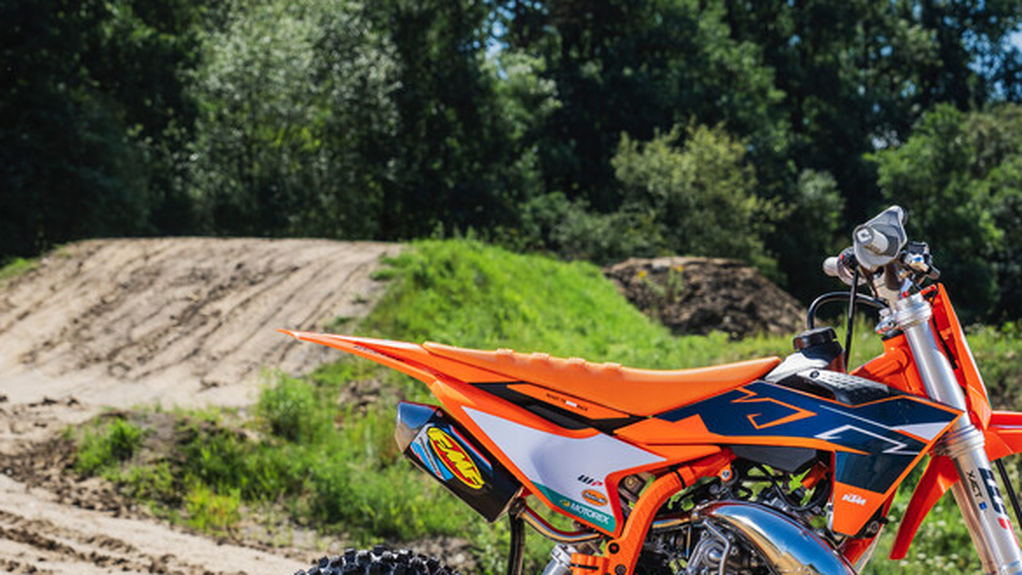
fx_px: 2737
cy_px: 514
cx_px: 566
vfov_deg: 11.9
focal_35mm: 101
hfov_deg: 21.1
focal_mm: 47
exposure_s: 1/250
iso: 50
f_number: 5.6
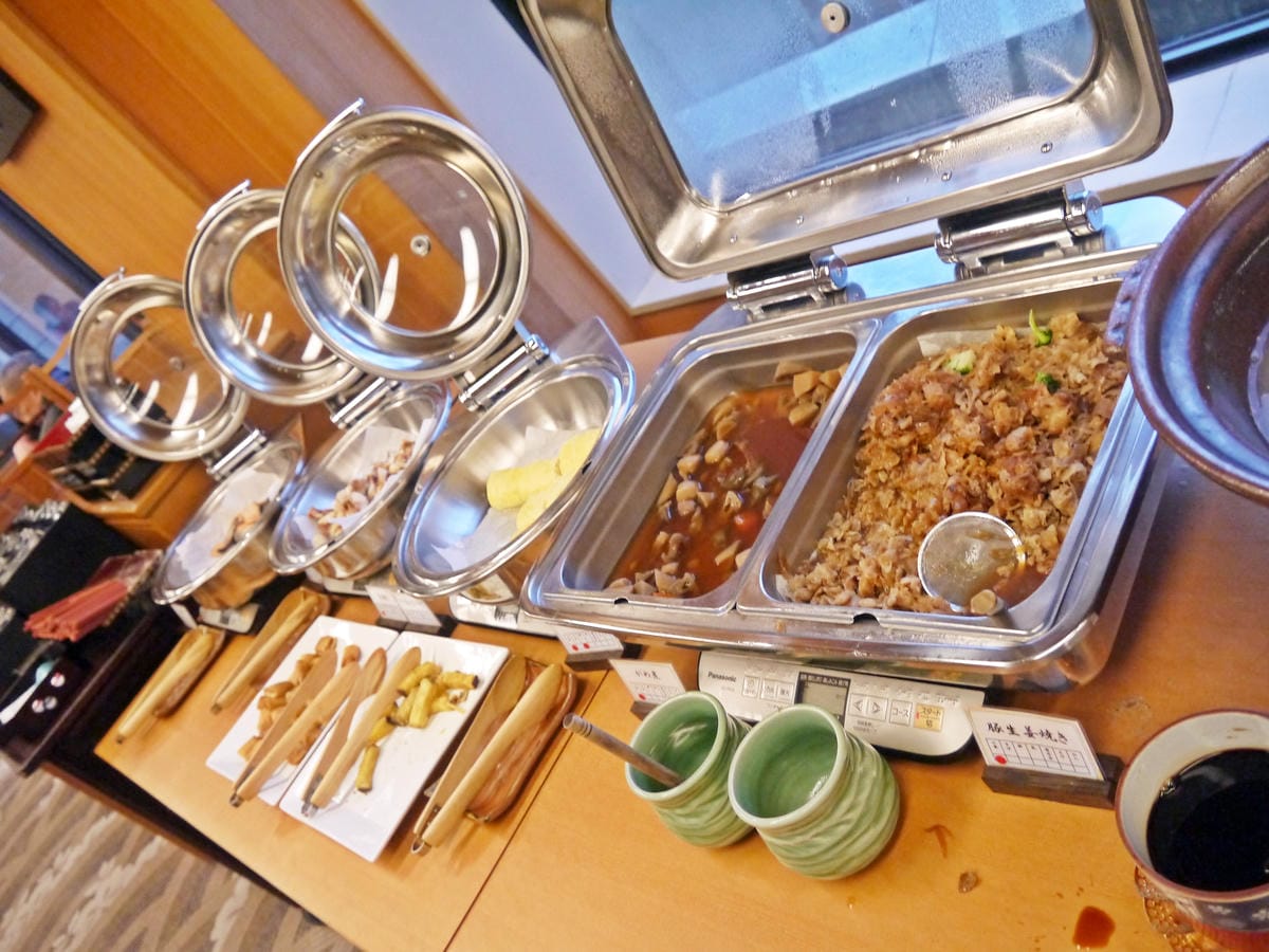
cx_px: 634
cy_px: 476
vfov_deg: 49.7
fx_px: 1026
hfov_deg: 63.4
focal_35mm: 28
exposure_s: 1/125
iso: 1250
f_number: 3.5
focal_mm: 14
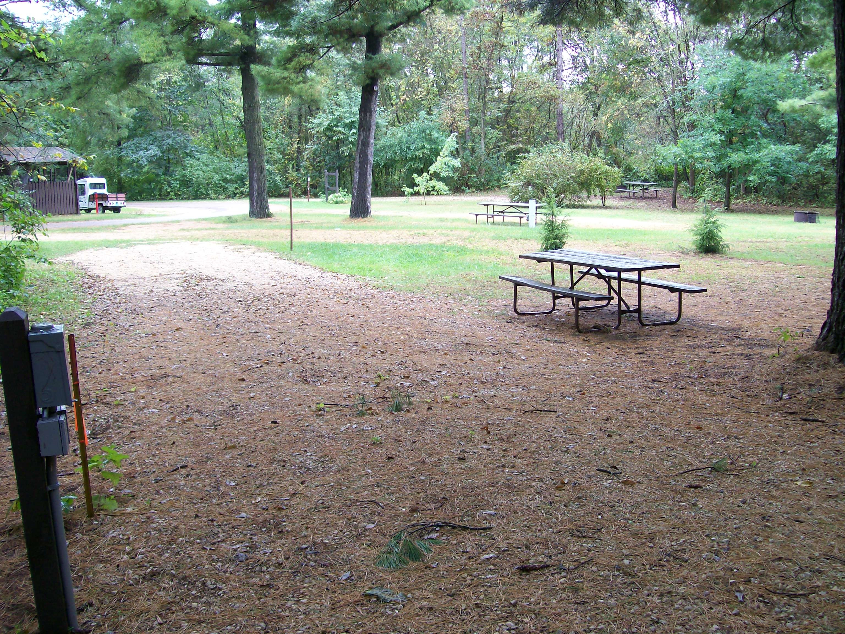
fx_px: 879
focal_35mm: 36
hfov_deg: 51.4
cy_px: 317
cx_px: 422
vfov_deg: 39.7
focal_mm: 6
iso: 80
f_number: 2.7
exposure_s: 1/62.2
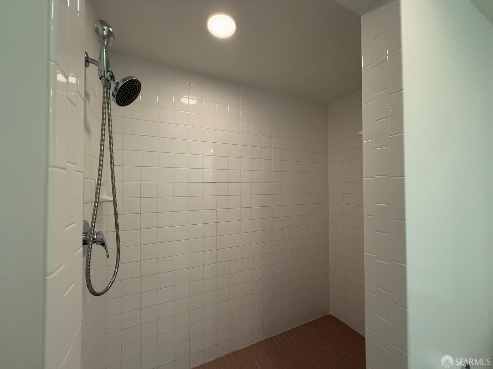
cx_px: 246
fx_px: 199
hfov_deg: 102.1
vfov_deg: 85.7
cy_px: 184
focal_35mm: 14
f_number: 2.2
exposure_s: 1/60
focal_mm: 2.22
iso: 400
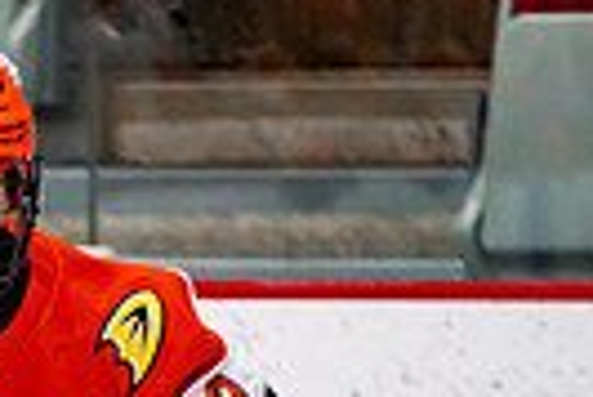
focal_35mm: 1096
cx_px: -398
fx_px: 18073
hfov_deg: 1.9
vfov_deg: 1.3
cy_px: 827
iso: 640
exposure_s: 1/640
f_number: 2.8
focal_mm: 190
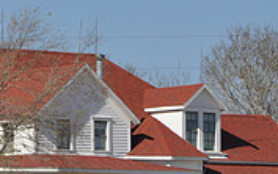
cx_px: 39
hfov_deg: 4.0
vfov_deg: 2.5
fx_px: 3979
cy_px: 143
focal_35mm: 525
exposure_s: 1/250
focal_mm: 105
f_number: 8
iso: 200
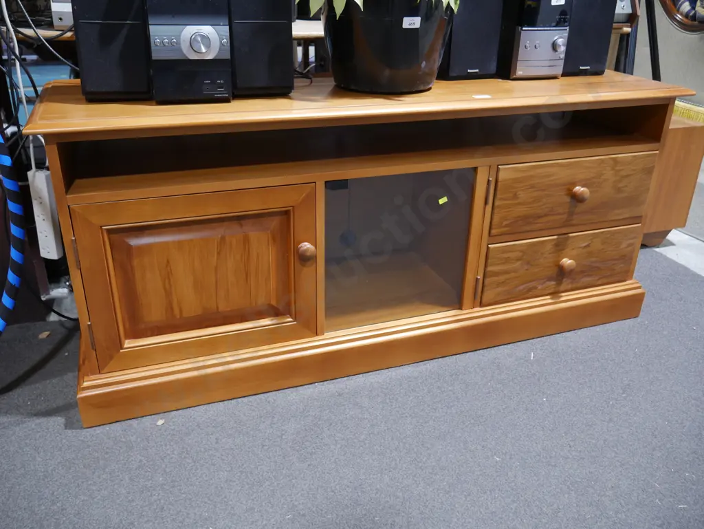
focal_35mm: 30
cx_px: 352
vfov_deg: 46.8
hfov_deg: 59.9
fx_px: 610
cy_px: 264
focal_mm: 15
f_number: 3.6
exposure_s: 1/60
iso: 640
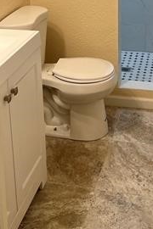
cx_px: 109
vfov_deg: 30.8
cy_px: -5
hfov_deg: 22.5
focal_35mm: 60
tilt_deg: -13.0
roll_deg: +0.8
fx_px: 382
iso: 100
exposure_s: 1/120
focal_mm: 5.7
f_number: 1.5
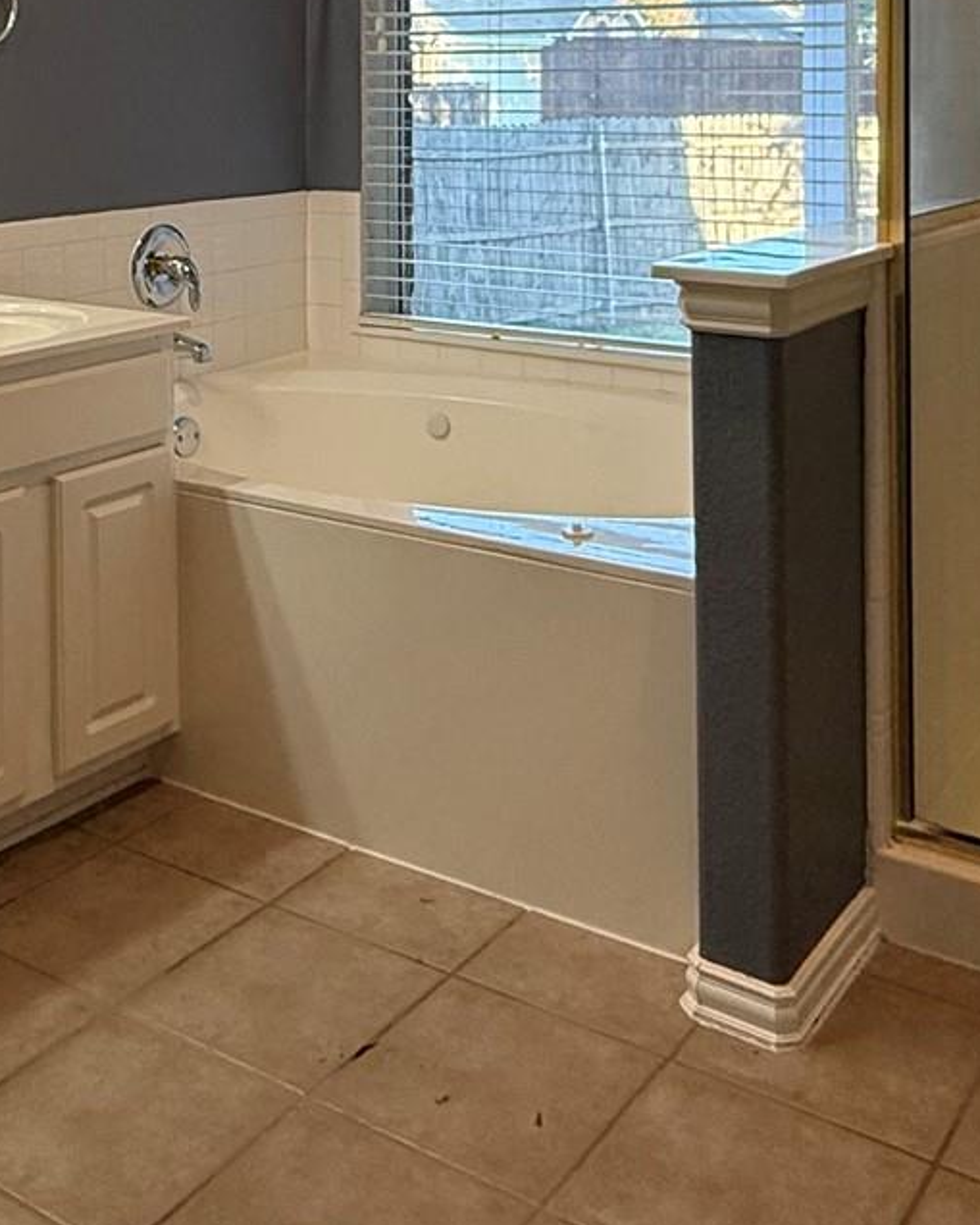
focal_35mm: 44
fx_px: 1595
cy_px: 96
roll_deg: -0.5
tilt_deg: -0.9
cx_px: 358
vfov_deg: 38.7
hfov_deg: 34.0
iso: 160
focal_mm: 2.22
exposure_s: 1/120
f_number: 2.2
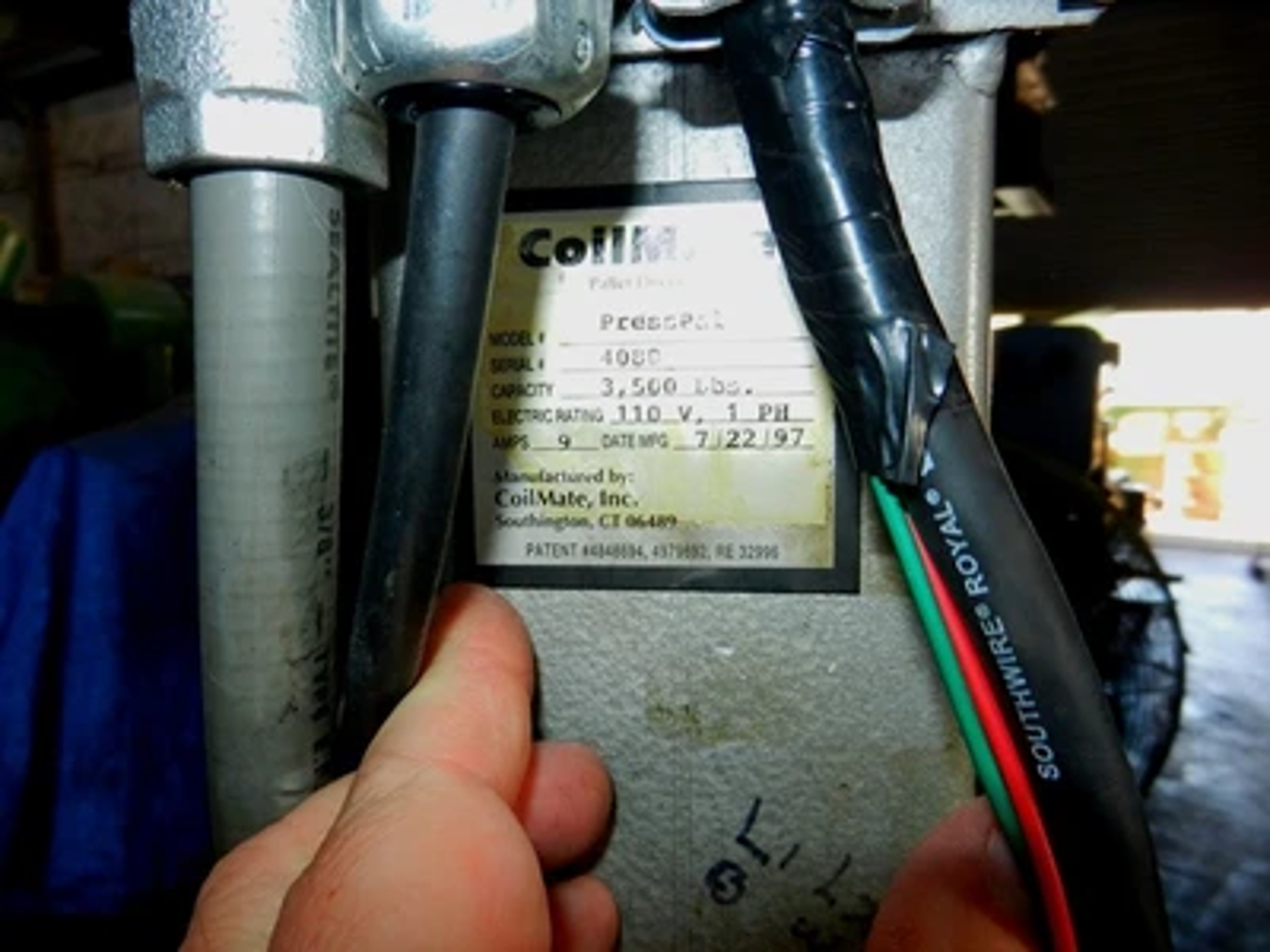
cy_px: 476
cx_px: 635
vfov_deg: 54.9
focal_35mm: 25
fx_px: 917
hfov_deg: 69.4
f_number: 3.5
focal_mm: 4.5
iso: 200
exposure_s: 1/30
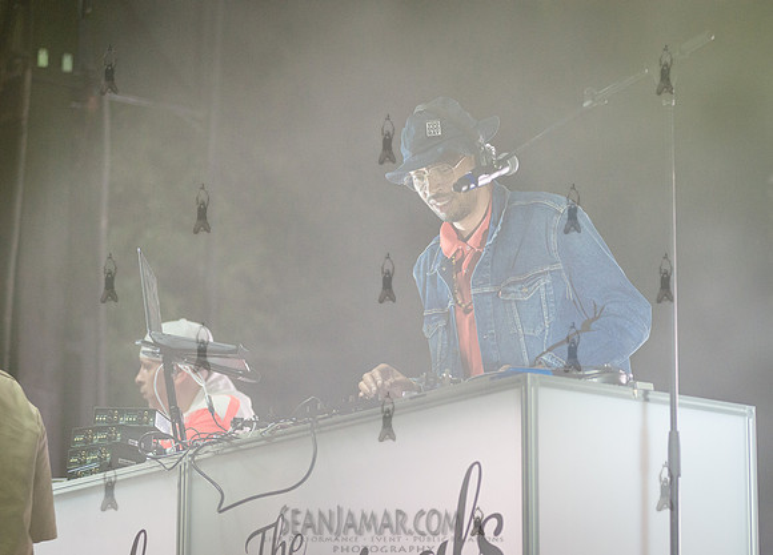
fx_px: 2874
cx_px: 461
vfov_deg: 11.0
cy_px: 308
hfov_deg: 15.3
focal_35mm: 131
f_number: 4
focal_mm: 112
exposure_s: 1/400
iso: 3200
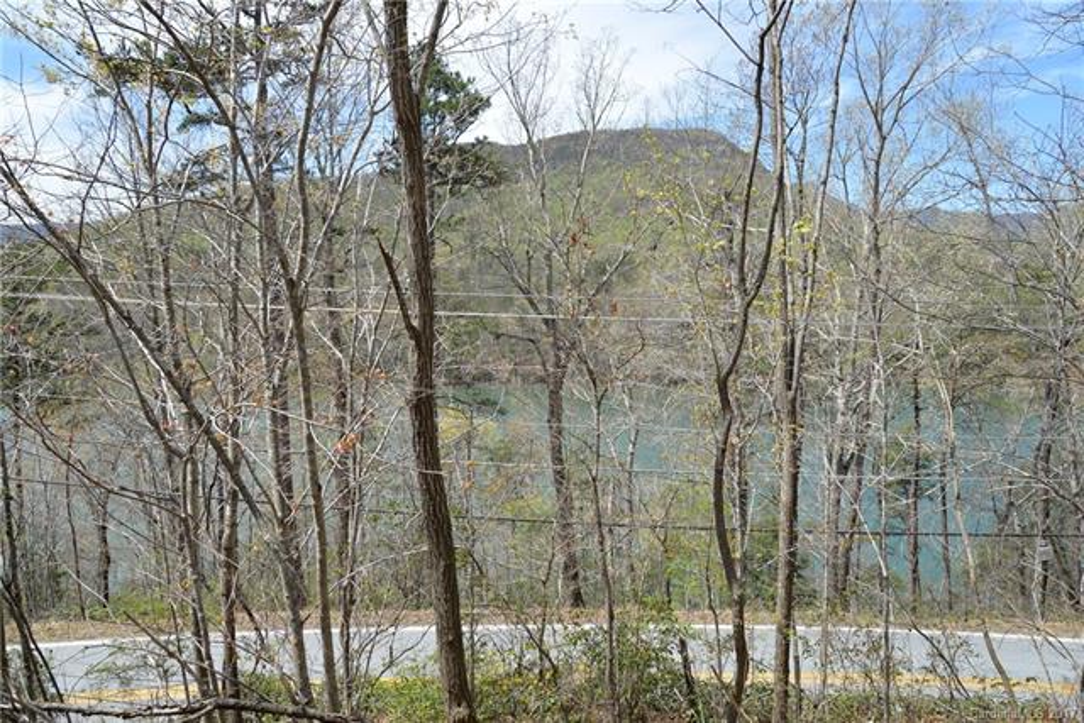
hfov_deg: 73.7
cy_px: 362
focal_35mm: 24
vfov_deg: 53.2
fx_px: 723
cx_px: 542
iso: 140
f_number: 8
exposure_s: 1/250
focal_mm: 24
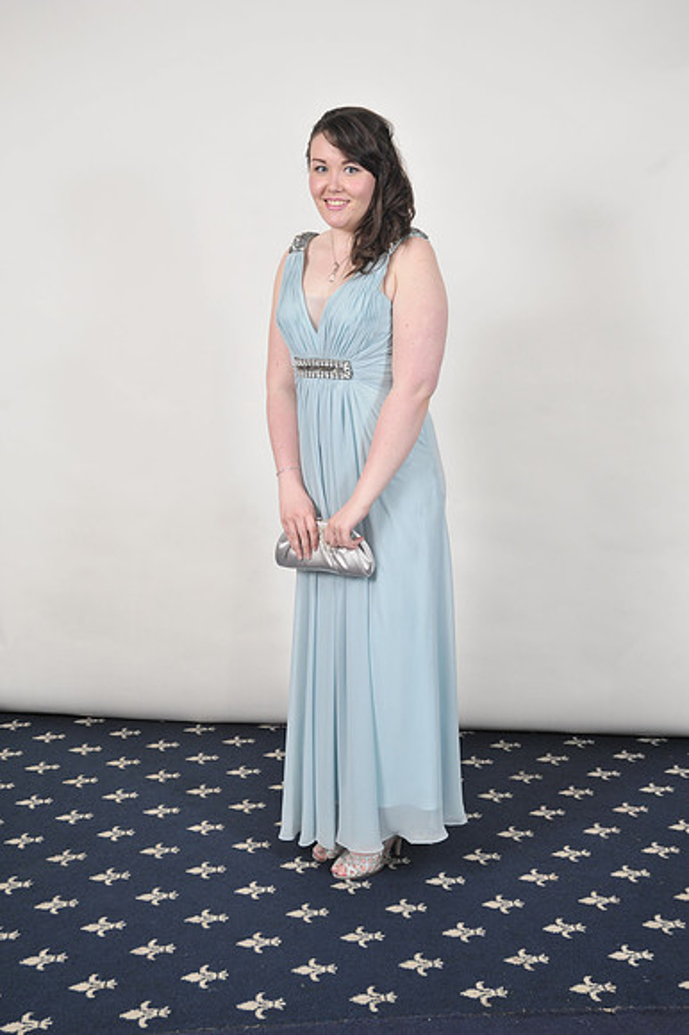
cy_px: 518
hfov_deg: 29.8
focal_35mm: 45
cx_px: 344
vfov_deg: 43.6
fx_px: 1293
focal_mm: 45
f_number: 7.1
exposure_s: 1/160
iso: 1000
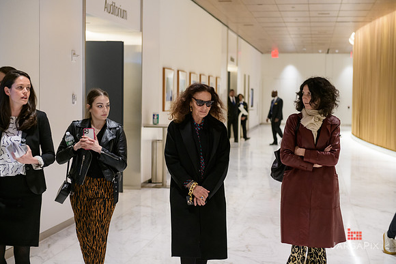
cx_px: 198
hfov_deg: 28.8
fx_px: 770
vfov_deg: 19.5
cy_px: 132
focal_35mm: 70
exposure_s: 1/125
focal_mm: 70
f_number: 3.2
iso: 1600
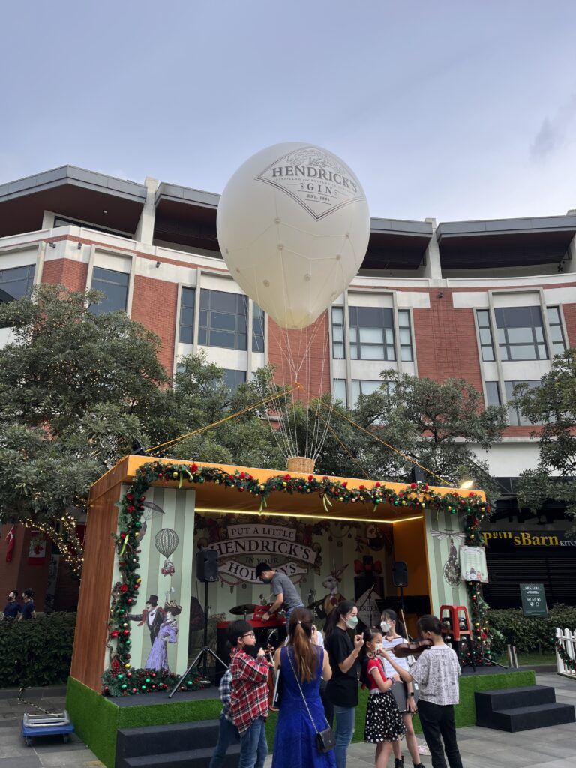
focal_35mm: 26
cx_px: 288
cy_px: 384
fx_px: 577
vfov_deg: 67.3
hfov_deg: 53.1
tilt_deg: +18.8
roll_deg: +0.7
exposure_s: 1/399
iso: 50
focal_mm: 5.1
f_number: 1.6
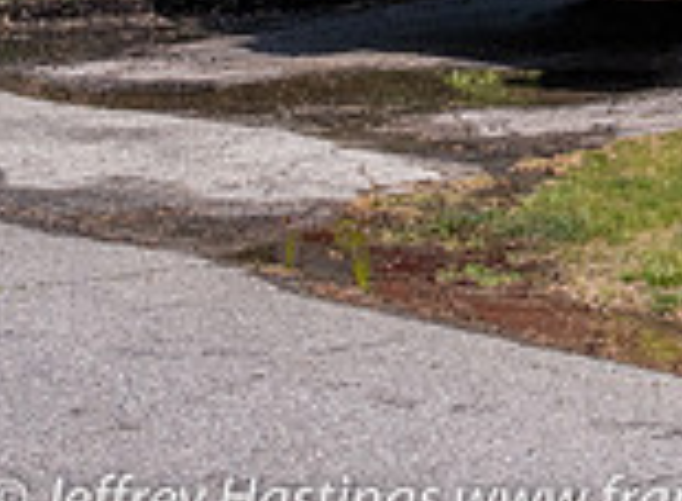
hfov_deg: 10.4
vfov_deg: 7.9
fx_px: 3522
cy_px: -418
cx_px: 1237
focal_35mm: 180
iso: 800
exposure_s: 1/1000
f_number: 13
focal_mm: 28
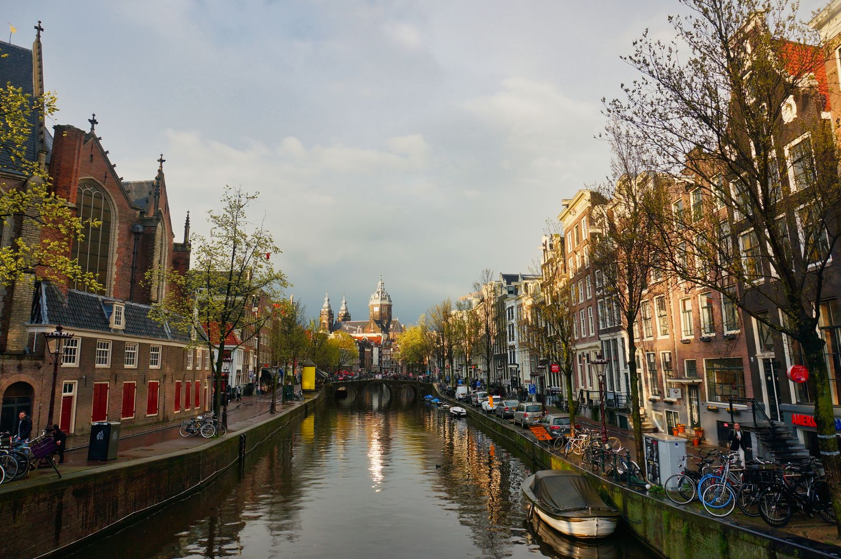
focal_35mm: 24
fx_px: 560
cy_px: 280
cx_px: 420
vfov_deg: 53.0
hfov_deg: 73.8
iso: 100
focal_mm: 16
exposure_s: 1/160
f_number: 8
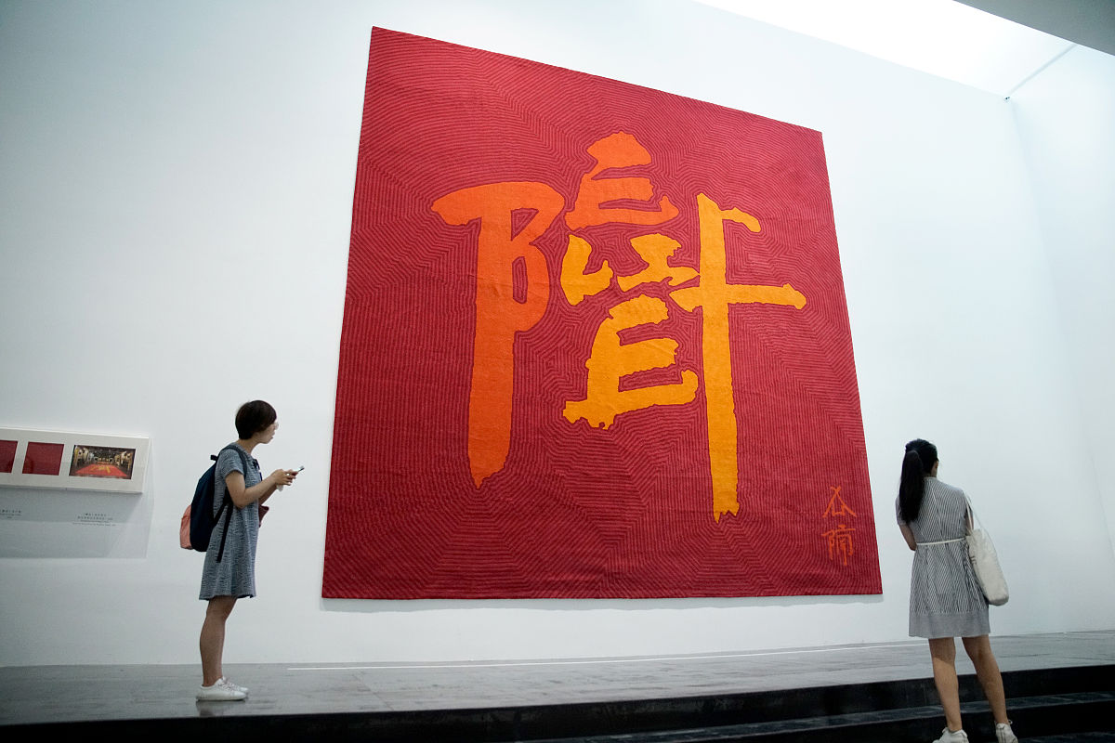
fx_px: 743
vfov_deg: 53.1
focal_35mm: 24
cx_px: 558
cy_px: 372
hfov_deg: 73.7
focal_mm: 24
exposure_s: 1/100
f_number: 2.8
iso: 4000
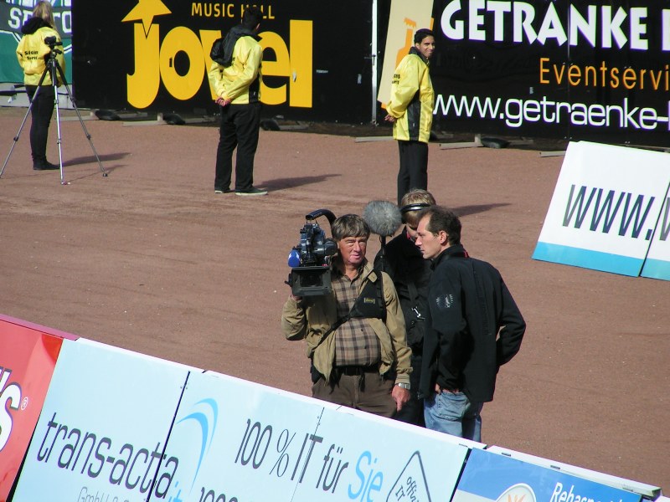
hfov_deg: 5.2
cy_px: 251
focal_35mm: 380
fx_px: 7355
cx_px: 335
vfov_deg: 3.9
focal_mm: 58
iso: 50
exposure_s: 1/640
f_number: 4.5
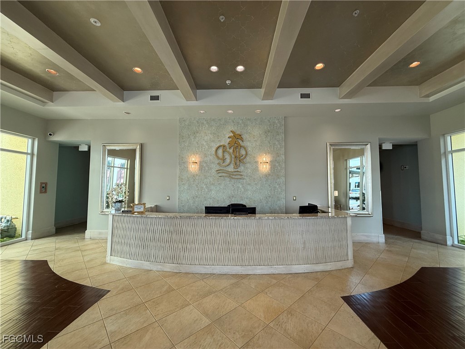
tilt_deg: +3.6
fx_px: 188
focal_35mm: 14
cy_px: 174
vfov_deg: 85.7
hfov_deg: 102.1
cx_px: 232
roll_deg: -0.8
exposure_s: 1/107
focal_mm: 2.22
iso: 64
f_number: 2.2
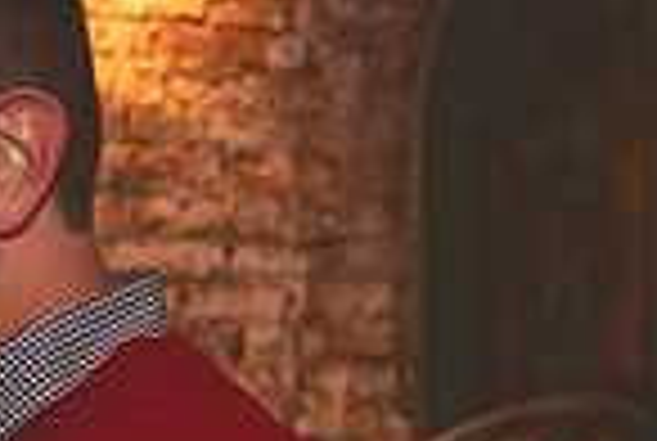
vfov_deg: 10.3
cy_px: 578
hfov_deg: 14.4
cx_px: 1040
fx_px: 2396
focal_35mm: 131
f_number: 3.2
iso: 3200
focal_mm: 33
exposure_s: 1/100
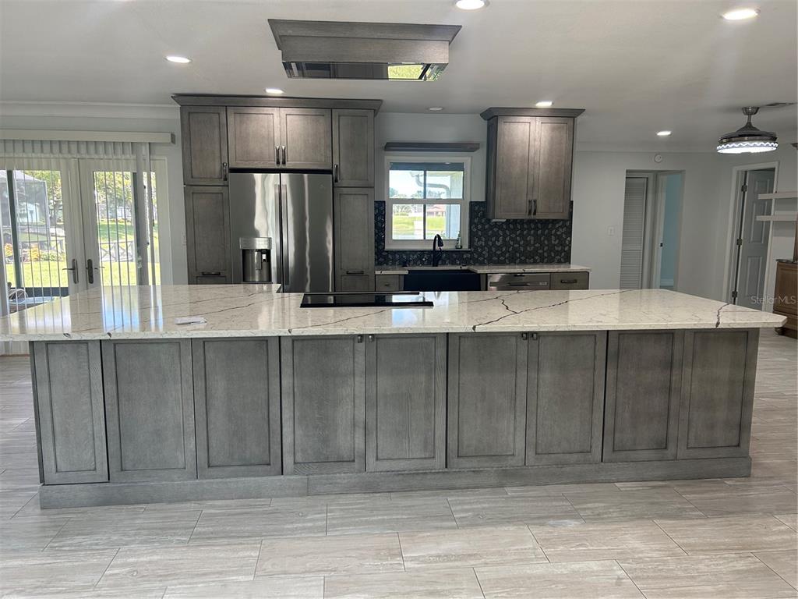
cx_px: 399
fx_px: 599
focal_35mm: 26
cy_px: 300
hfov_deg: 67.3
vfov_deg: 53.1
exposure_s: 1/120
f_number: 1.5
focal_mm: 5.7
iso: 64
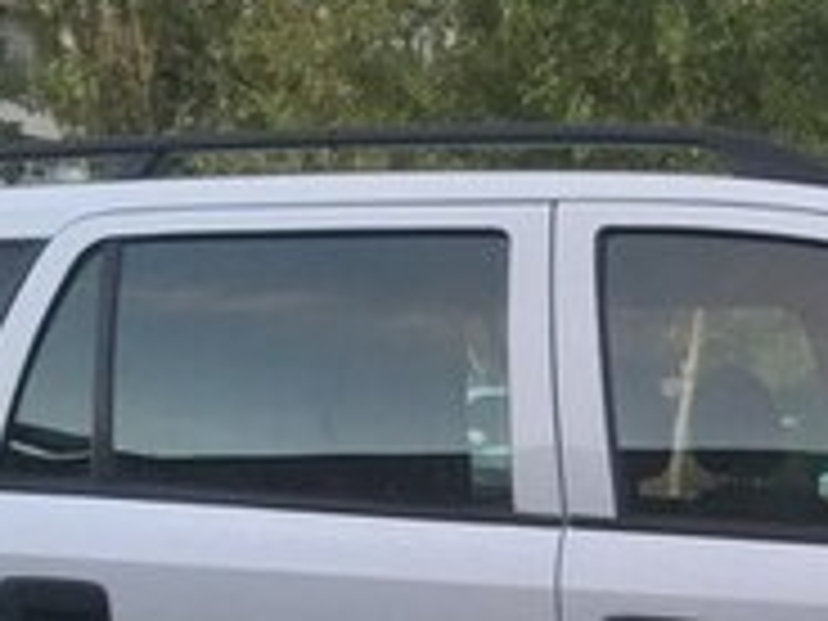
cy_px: 907
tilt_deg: -4.8
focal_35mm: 104
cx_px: 958
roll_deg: +0.9
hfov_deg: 18.1
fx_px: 2488
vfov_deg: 13.5
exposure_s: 1/33
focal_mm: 4.15
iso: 64
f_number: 2.2
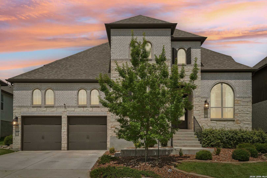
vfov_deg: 42.3
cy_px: 89
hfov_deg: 60.3
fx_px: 230
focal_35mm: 31
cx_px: 134
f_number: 8
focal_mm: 31
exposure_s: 1/1000
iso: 200
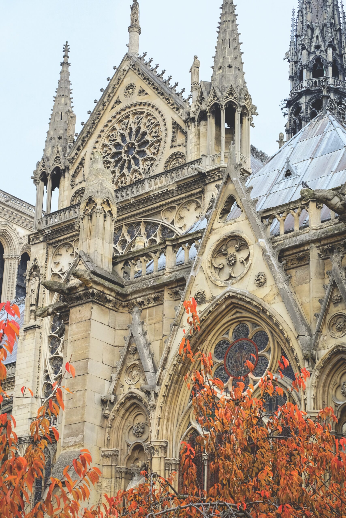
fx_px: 1081
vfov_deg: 27.0
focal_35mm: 75
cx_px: 173
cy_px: 259
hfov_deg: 18.2
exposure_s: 1/210
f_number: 5.6
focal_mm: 50
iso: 400
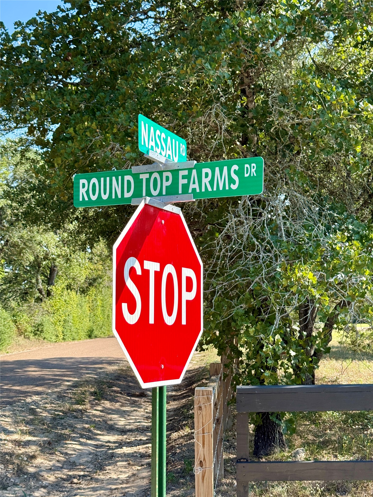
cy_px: 248
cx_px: 186
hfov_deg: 30.3
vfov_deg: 39.7
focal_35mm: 48
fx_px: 690
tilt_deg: +5.6
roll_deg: -0.5
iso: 100
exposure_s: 1/1883
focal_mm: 6.76
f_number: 1.78
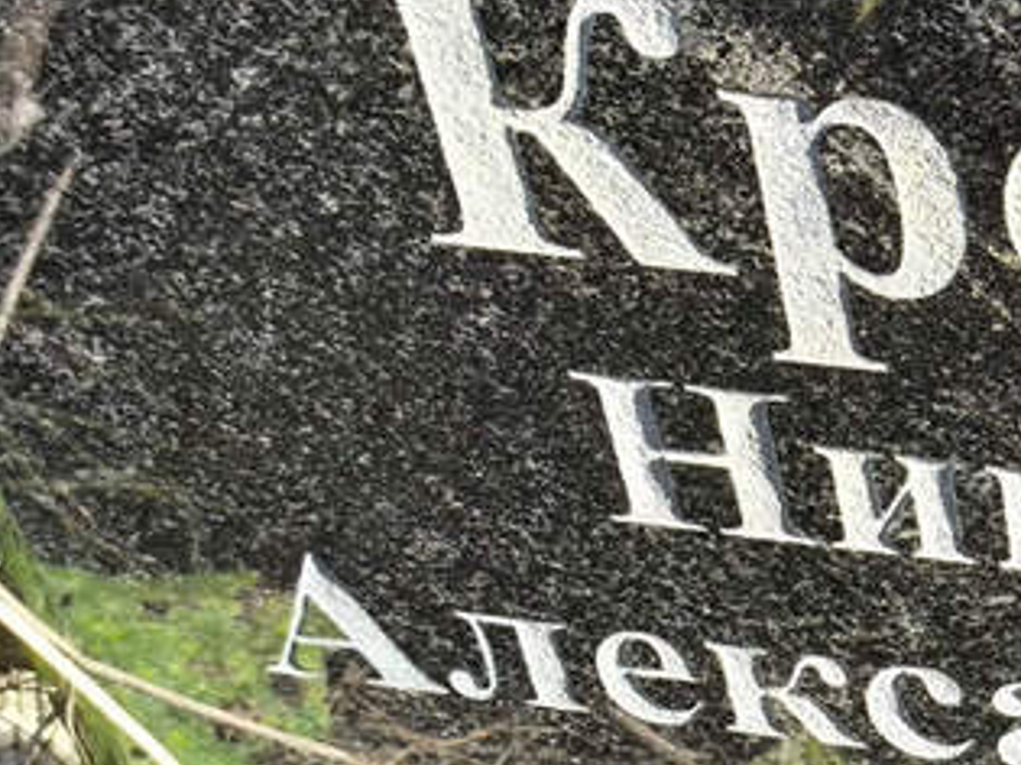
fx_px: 3744
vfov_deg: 11.7
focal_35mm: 127
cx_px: 1240
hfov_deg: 15.0
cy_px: 493
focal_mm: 4.71
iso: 50
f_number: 1.7
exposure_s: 1/219
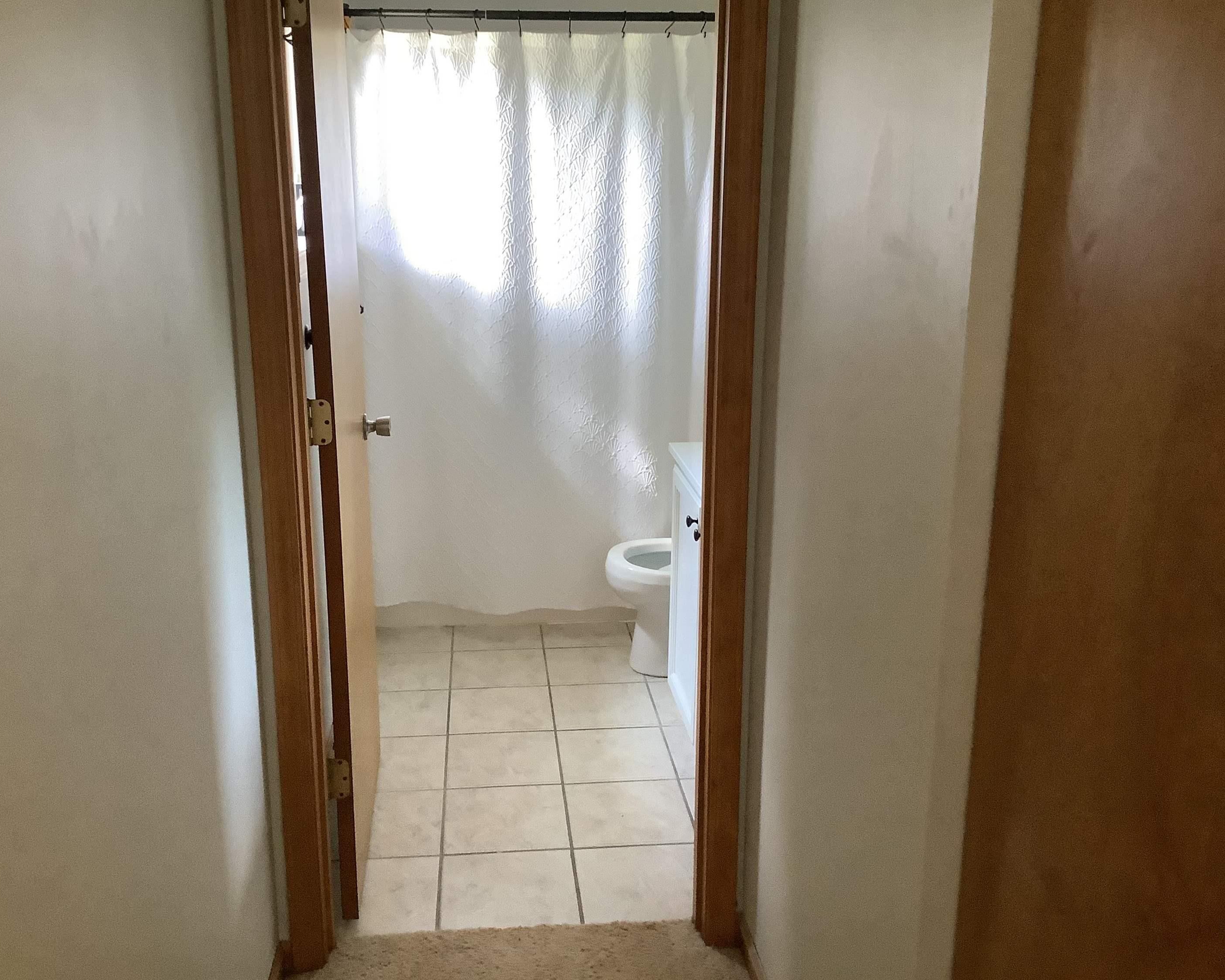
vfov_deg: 44.5
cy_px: 487
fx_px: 1196
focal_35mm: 33
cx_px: 592
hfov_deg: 54.2
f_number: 2.4
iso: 320
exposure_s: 1/60
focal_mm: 3.3
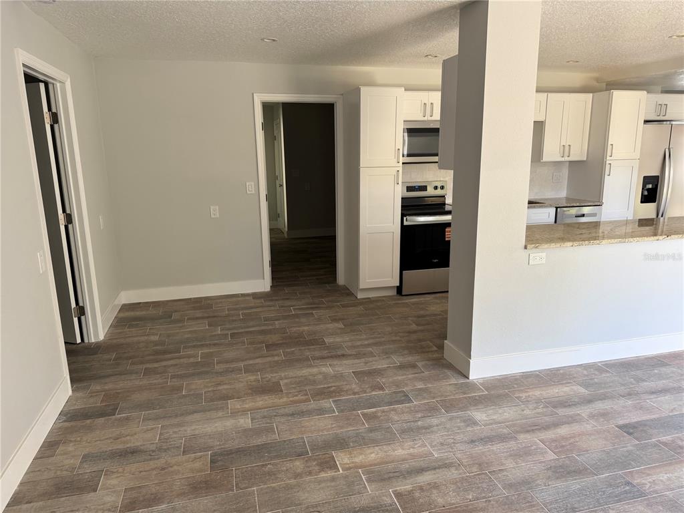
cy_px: 256
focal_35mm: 24
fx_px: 474
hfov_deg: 71.6
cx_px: 342
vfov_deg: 56.8
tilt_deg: -11.8
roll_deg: +1.0
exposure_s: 1/121
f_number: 1.78
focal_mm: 6.76
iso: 125
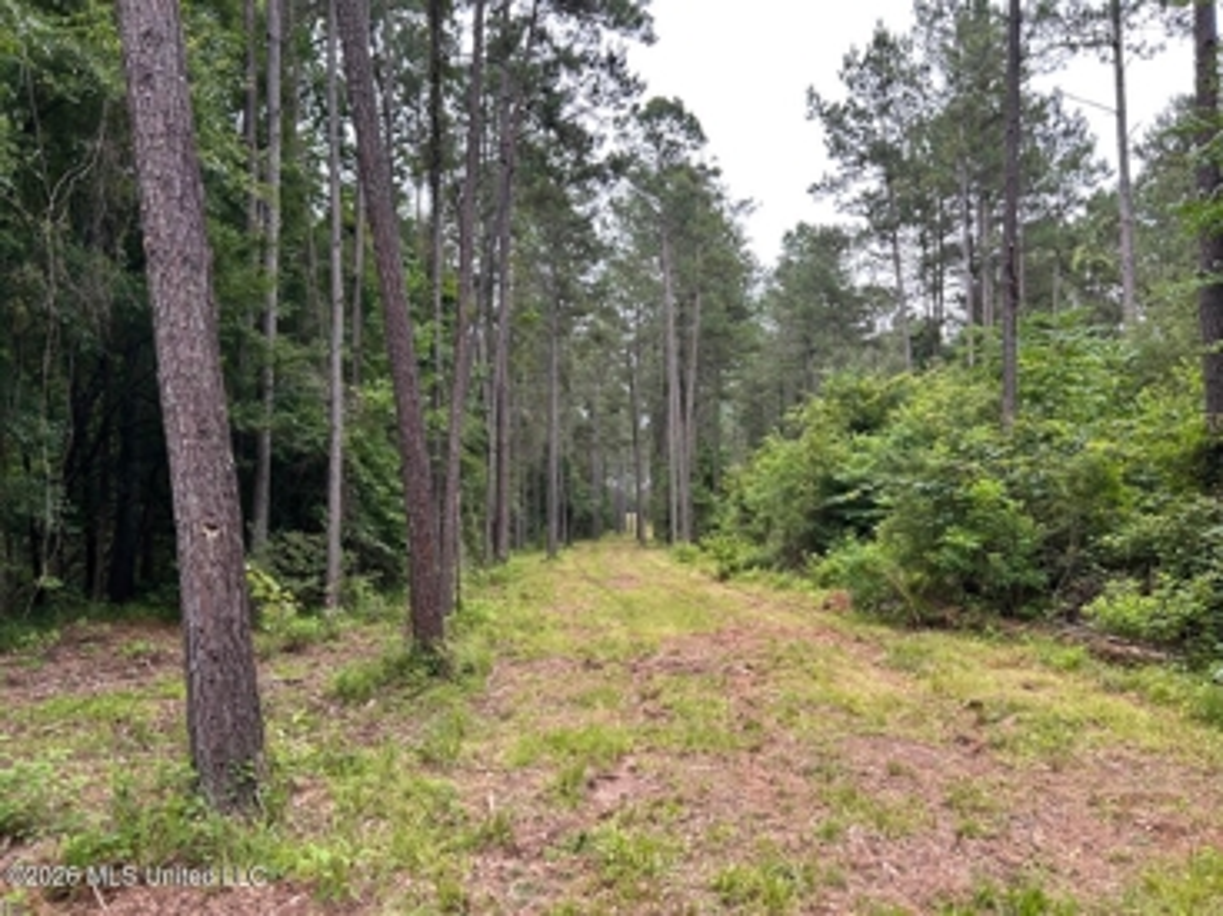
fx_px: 918
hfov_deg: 67.3
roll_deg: +0.4
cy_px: 458
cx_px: 612
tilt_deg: +3.9
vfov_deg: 53.0
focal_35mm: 26
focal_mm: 5.7
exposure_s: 1/418
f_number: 1.5
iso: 50
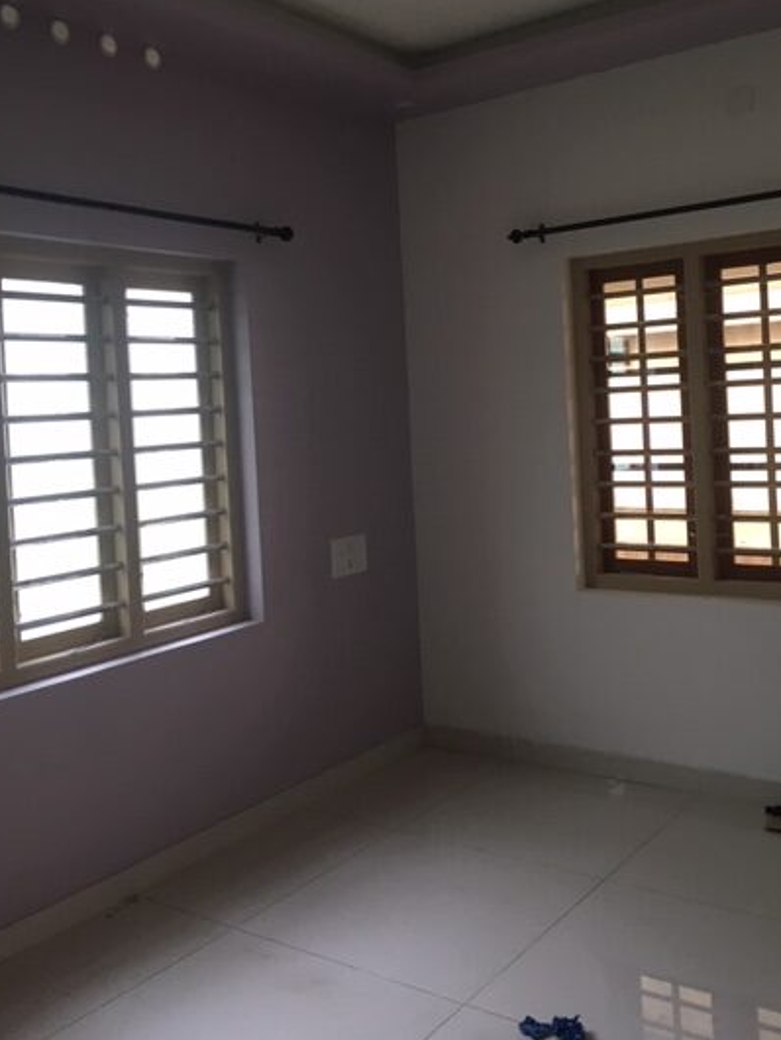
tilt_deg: +0.8
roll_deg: +3.6
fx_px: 1052
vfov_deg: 52.3
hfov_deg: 40.7
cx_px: 416
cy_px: 418
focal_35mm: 35
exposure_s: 1/33
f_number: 2.2
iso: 50
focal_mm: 4.15
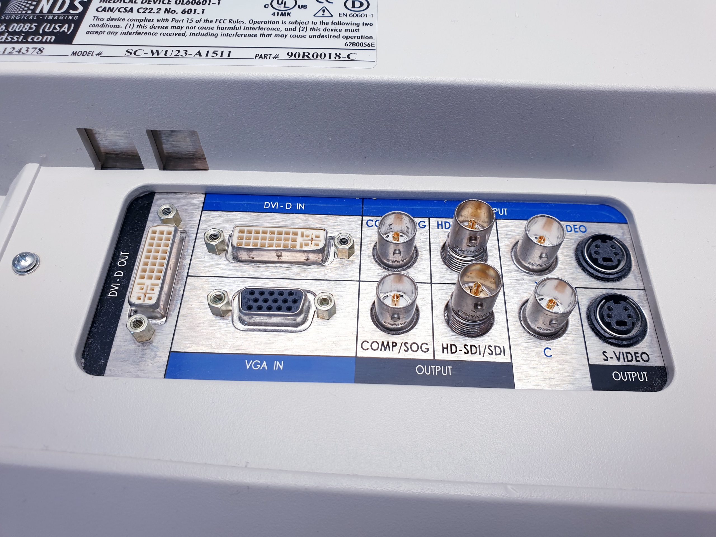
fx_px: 538
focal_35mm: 26
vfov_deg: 53.1
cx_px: 358
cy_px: 268
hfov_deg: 67.3
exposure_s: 1/100
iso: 50
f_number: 2.4
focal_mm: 4.3
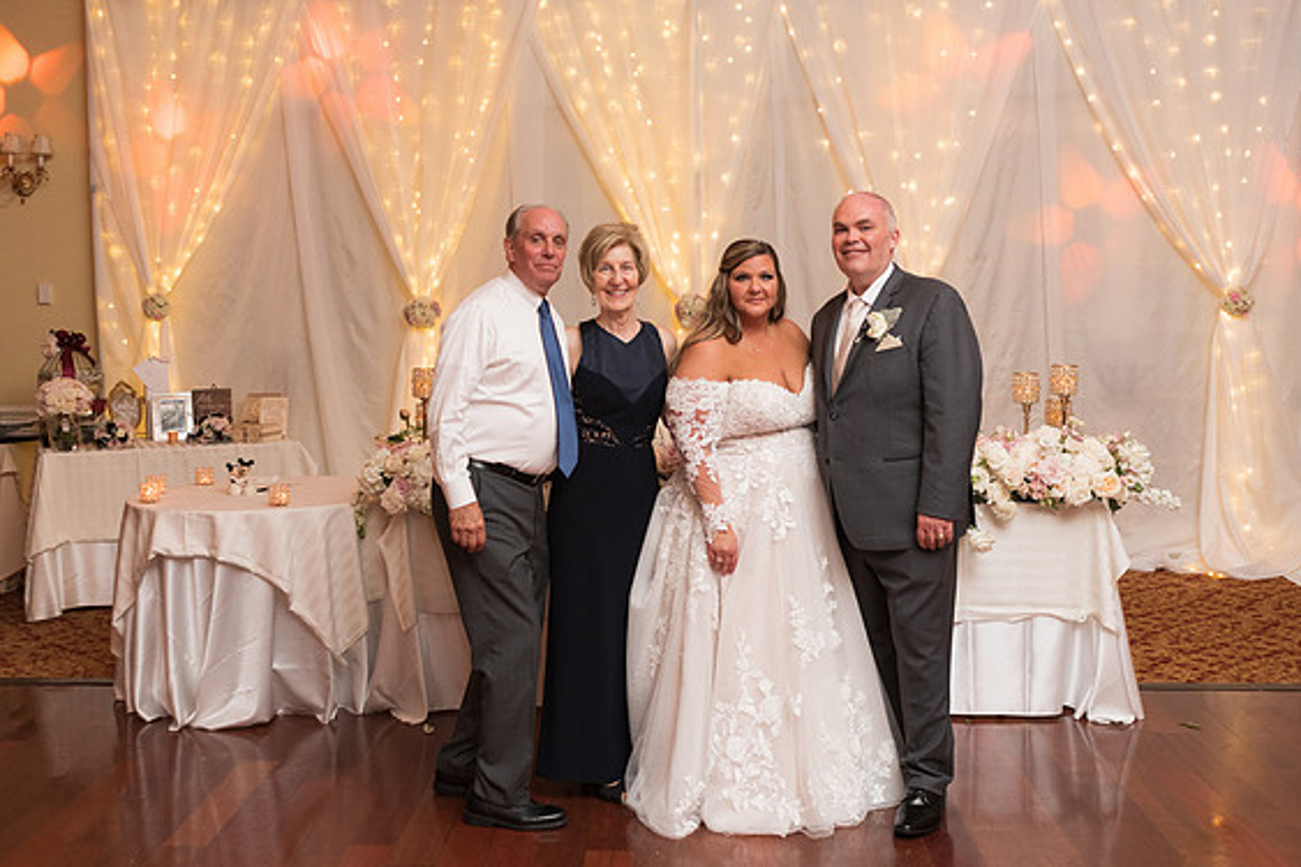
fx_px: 1481
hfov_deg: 47.3
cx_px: 581
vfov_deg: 32.6
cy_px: 393
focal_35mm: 41
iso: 640
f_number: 2.8
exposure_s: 1/125
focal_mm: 35
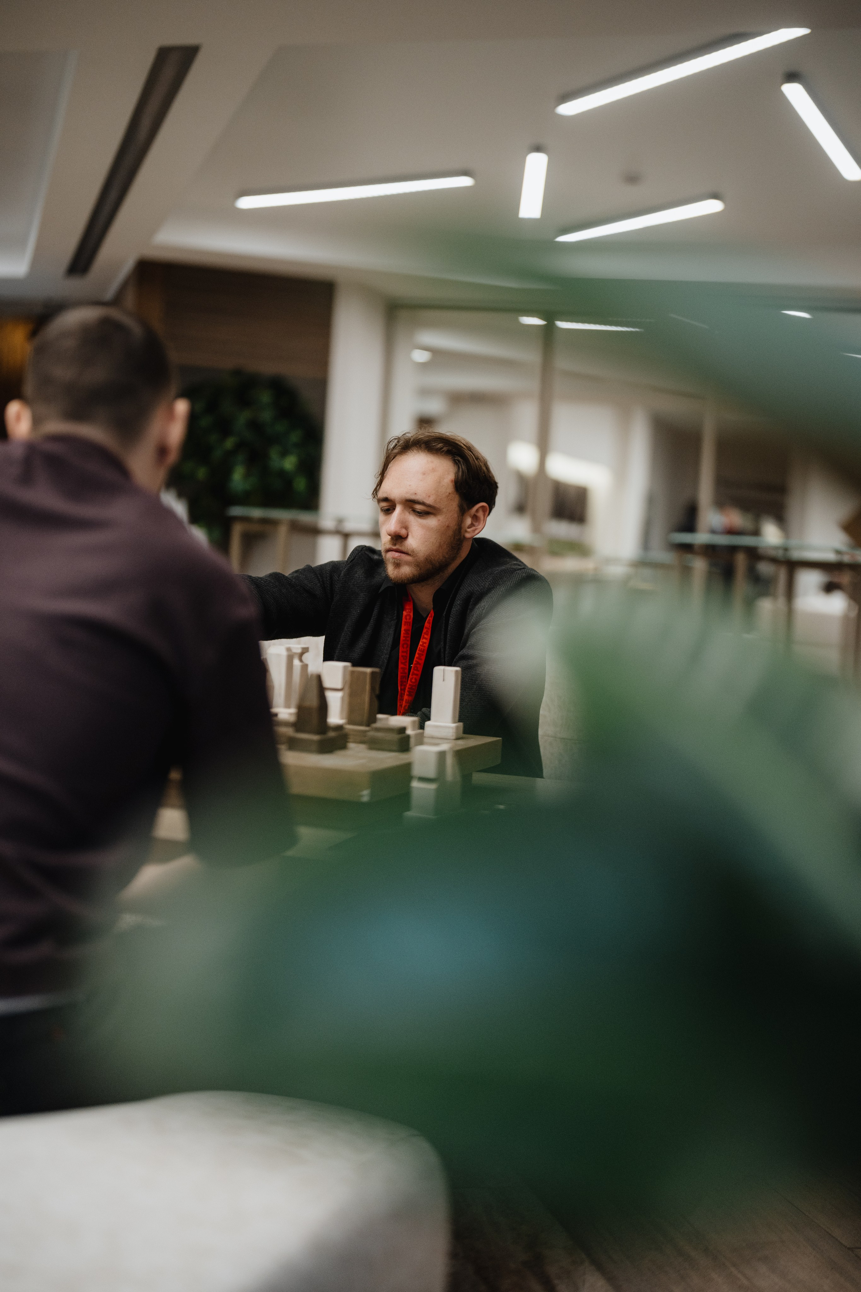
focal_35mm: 50
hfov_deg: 27.0
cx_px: 430
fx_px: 1794
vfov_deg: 39.6
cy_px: 646
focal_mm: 50
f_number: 1.3
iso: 800
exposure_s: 1/800
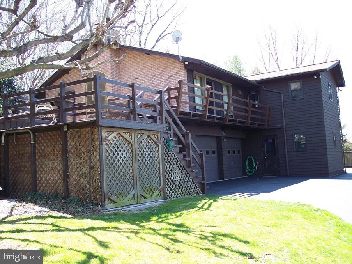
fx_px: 397
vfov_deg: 36.8
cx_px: 176
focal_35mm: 39
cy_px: 132
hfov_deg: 47.9
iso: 100
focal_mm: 8
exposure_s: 1/90
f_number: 3.4
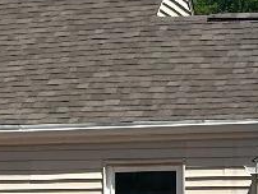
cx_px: -77
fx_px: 2656
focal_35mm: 356
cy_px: 251
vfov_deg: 4.2
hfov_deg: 5.5
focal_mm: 6.86
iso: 80
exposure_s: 1/4785
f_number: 1.78
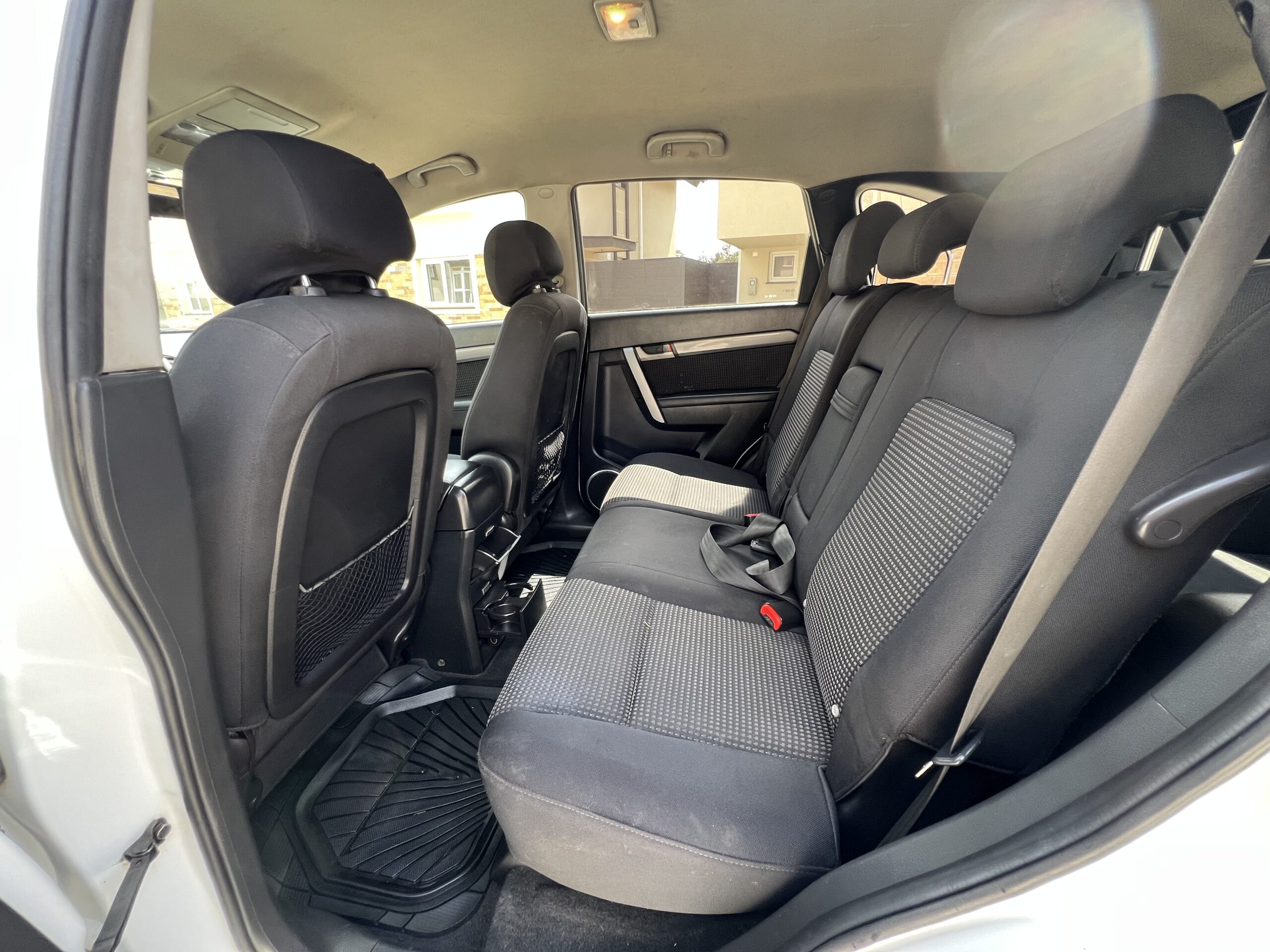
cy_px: 476
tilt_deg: -19.7
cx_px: 635
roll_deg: +0.9
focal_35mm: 13
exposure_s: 1/99
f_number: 1.8
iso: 80
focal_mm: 1.57
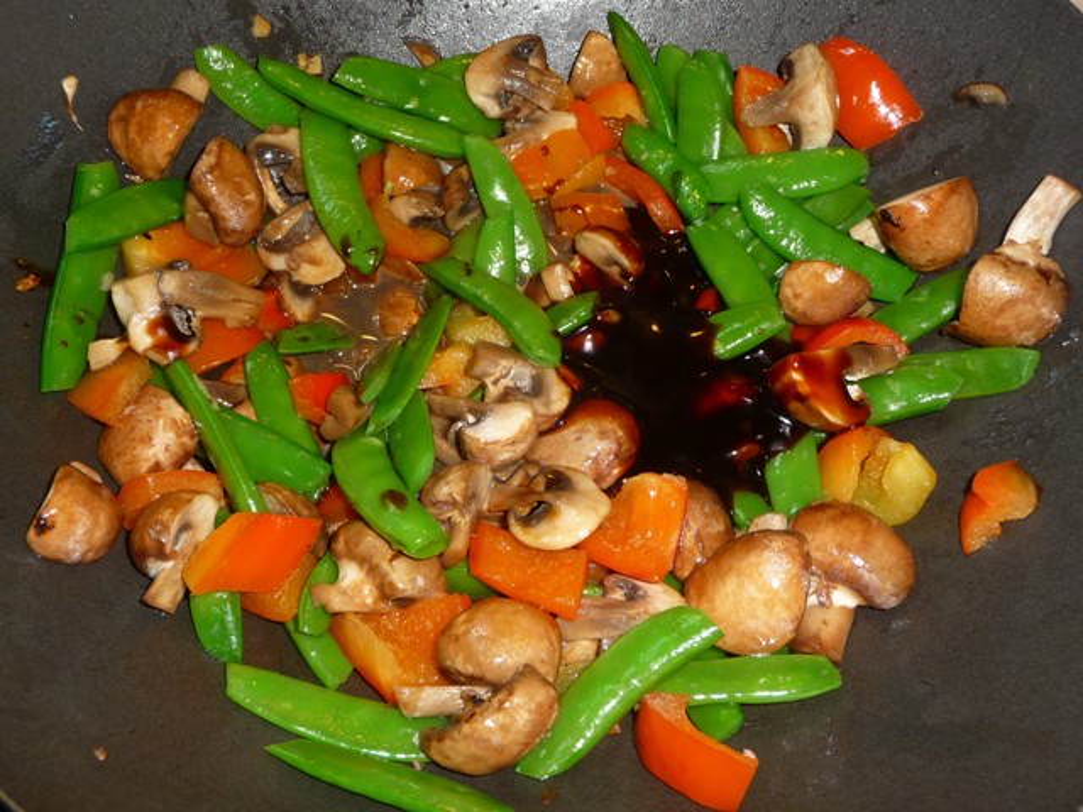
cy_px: 406
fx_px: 1189
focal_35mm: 38
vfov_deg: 37.7
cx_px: 542
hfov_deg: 49.0
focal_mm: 6.3
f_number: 3.8
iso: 100
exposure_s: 1/30
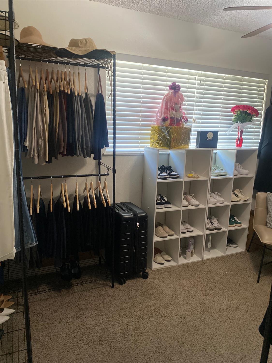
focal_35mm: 26
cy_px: 182
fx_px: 272
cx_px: 136
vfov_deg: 67.3
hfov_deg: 53.1
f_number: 1.8
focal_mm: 4.25
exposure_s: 1/60
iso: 500
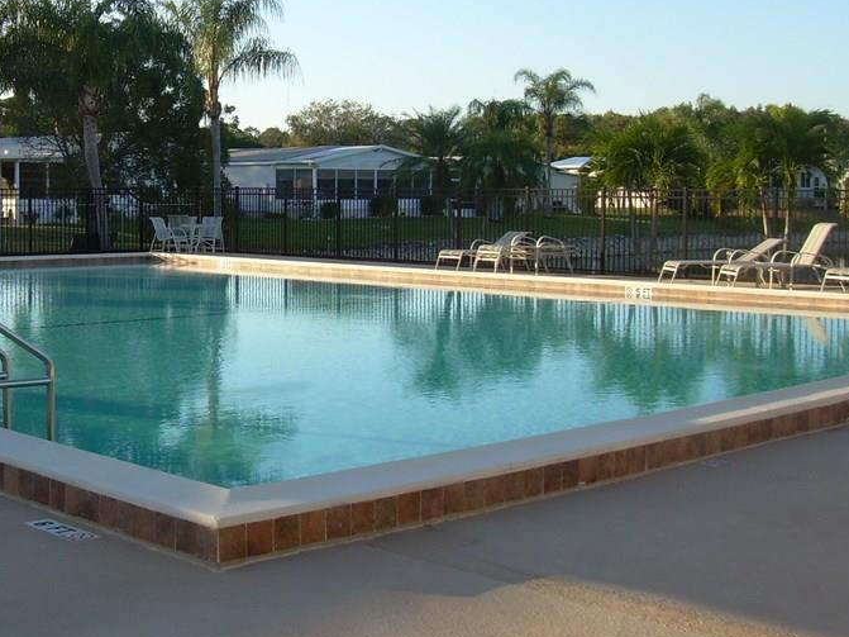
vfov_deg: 25.0
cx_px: 240
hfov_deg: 32.8
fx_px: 1422
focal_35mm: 58
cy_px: 177
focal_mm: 6.3
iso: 50
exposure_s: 1/229
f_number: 4.6
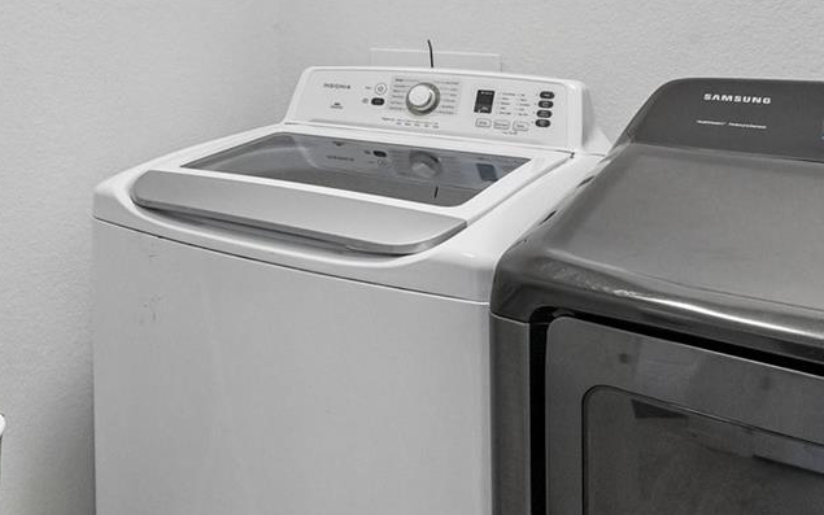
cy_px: -25
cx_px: 162
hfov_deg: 47.6
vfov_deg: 30.0
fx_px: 876
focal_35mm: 39
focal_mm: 10
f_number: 8
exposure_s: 1/10
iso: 800
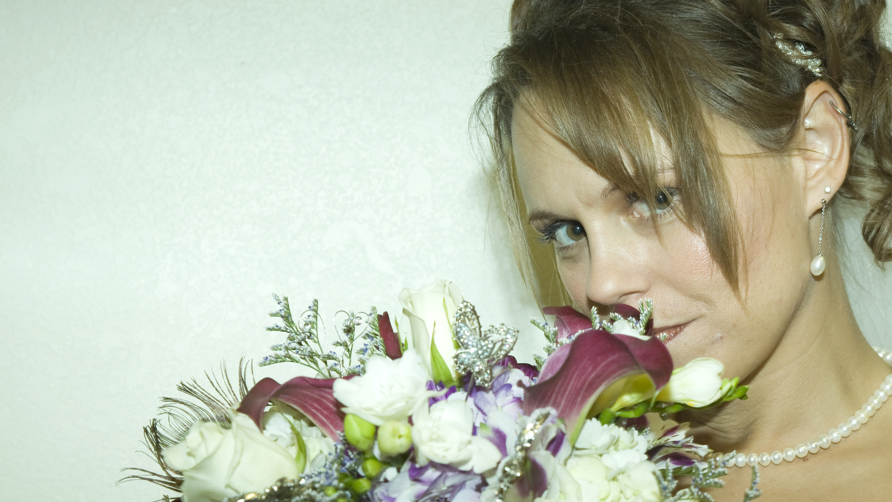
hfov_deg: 23.1
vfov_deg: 13.1
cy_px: 385
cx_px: 566
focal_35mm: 92
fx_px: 2176
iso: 160
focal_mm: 50
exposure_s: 1/60
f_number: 5.6
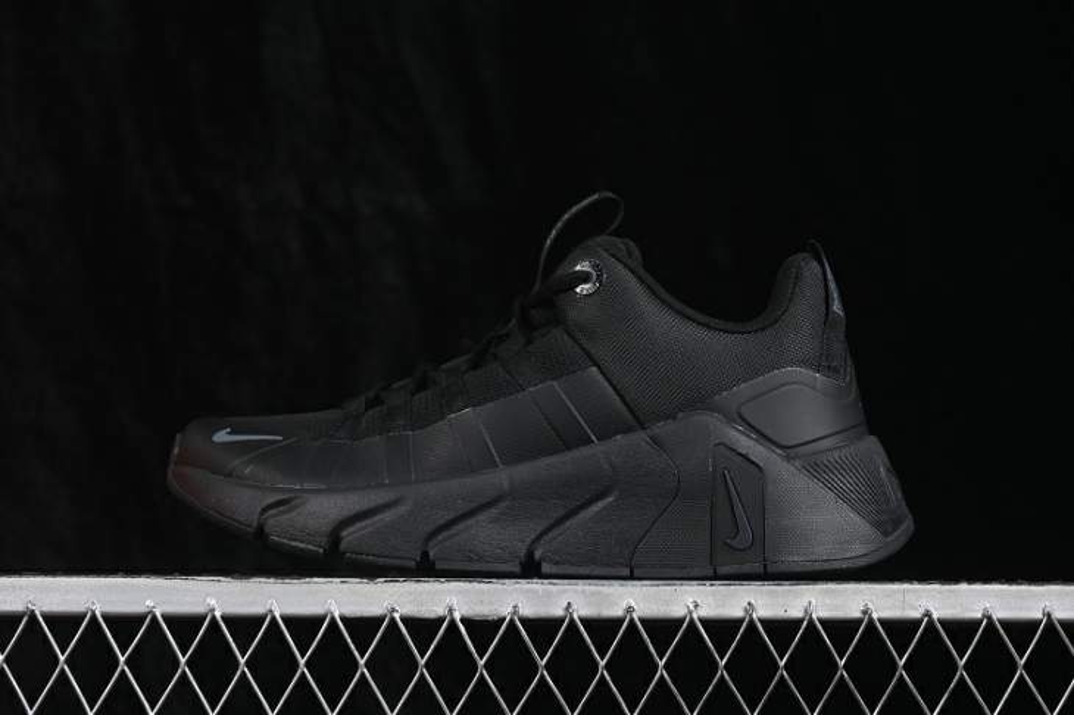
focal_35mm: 75
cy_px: 358
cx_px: 537
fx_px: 2236
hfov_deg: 27.0
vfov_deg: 18.2
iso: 160
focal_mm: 50
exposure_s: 1/60
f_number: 6.3
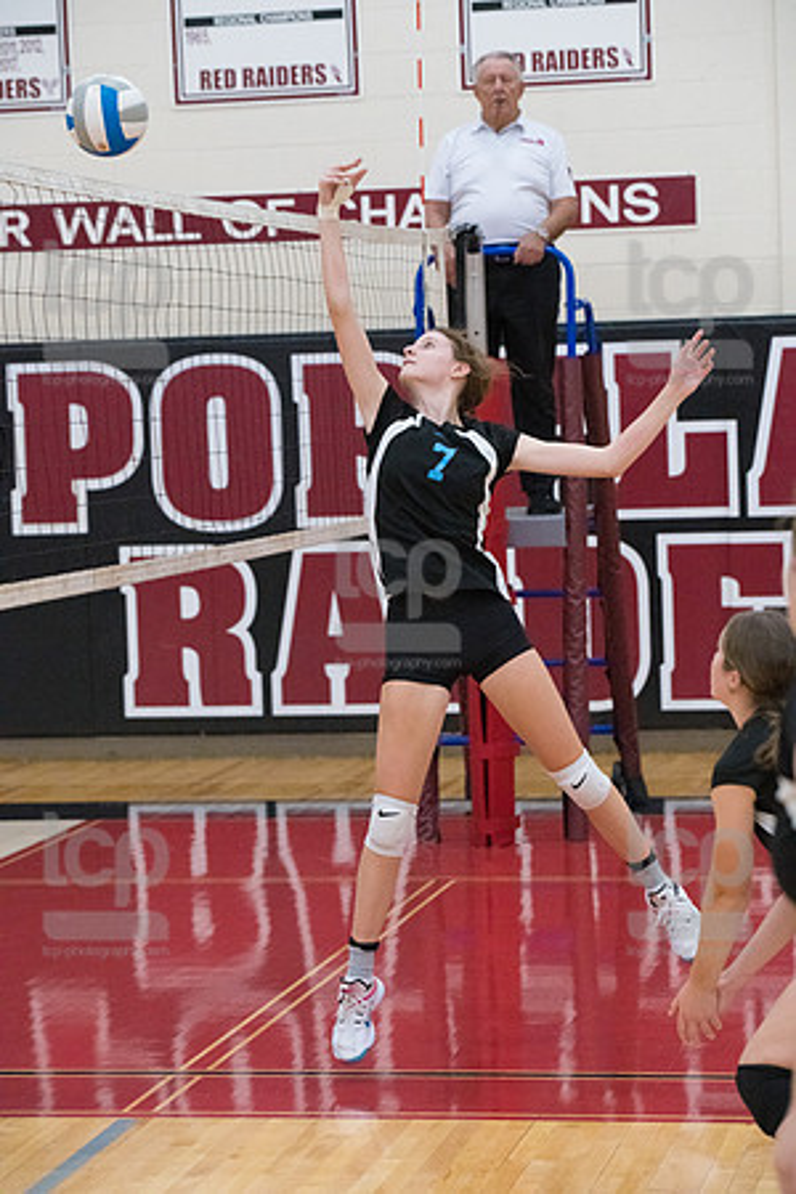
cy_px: 597
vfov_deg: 19.5
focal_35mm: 105
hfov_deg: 13.0
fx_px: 3482
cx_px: 398
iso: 6400
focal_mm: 105
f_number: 4.5
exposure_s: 1/1000
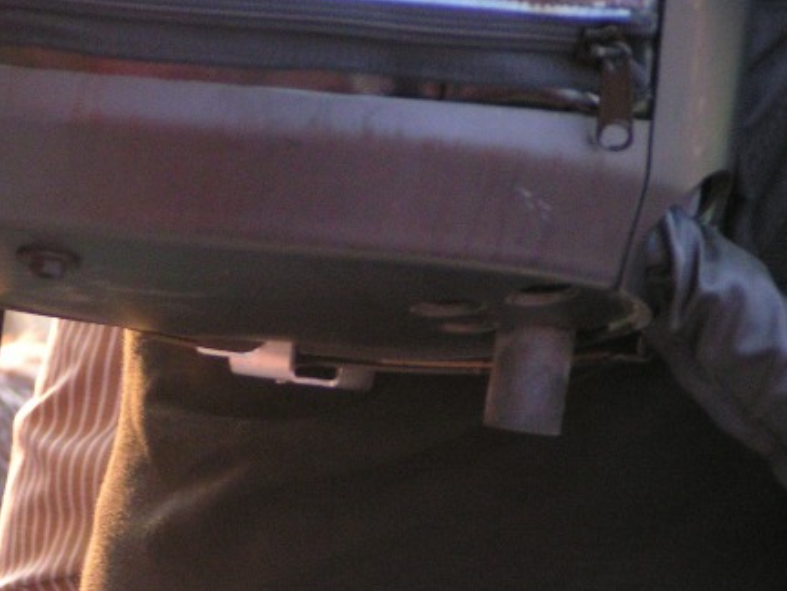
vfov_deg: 4.1
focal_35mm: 365
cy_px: 456
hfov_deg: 5.4
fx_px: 8298
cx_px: 219
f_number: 3.5
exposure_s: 1/50
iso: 200
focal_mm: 30.1
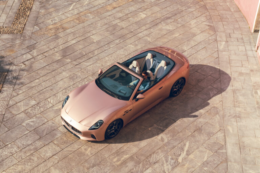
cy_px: 86
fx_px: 411
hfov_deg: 35.1
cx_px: 130
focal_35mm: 57
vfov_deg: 23.7
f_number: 10
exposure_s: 1/50
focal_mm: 57
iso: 50
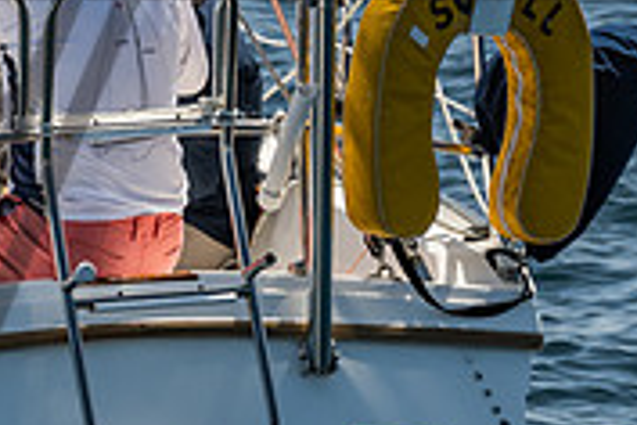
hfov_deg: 4.2
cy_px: -126
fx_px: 8563
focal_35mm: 484
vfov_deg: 2.8
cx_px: -288
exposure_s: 1/640
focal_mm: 110
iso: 160
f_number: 6.3
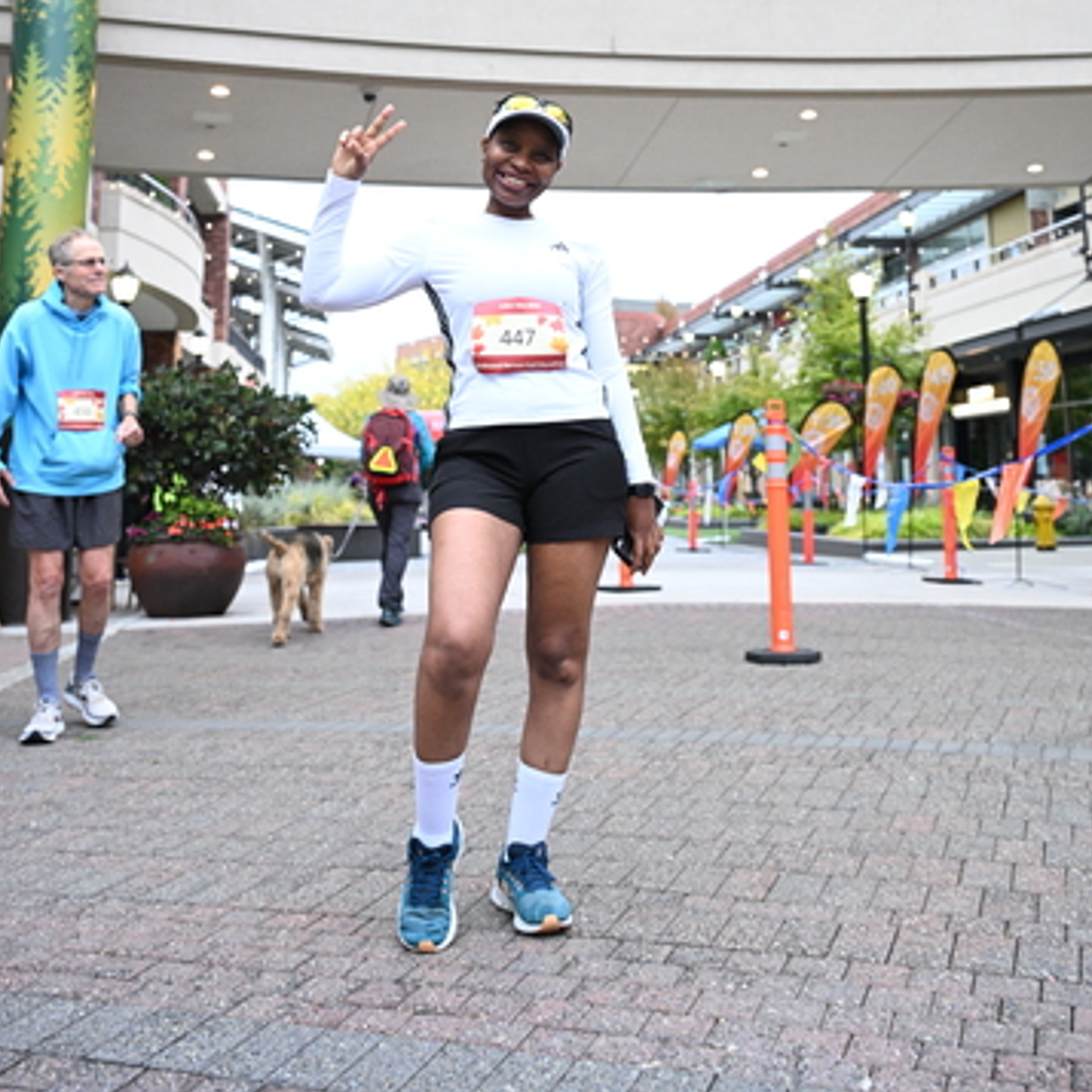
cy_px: 254
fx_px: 1356
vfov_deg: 42.3
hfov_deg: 43.9
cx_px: 534
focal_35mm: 38
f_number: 4
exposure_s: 1/500
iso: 3200
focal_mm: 29
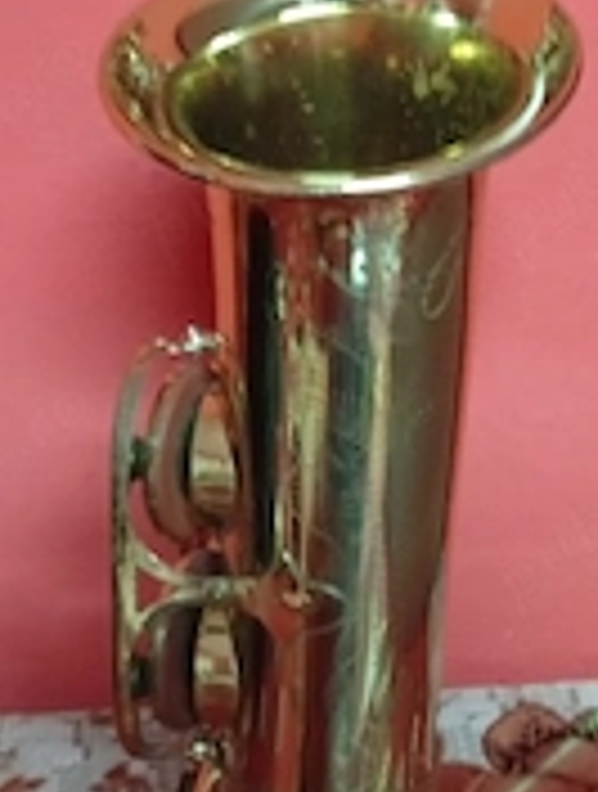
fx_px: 1398
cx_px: 382
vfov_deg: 31.0
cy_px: 194
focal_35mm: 61
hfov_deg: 24.1
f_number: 1.8
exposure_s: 1/16.7
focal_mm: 3.98
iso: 3115
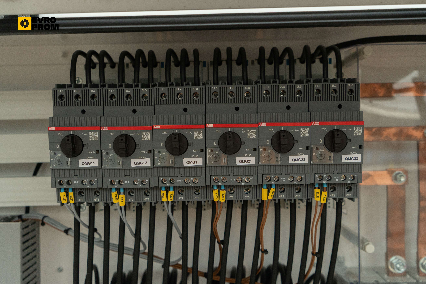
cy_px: 142
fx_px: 450
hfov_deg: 50.7
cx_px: 213
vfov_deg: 35.1
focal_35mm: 38
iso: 1250
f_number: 5
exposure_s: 1/80
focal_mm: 38
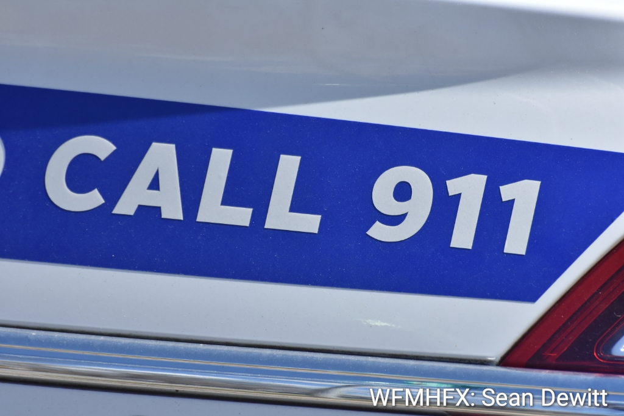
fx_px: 7797
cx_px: 312
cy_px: 208
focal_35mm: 450
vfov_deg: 3.1
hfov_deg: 4.6
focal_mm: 300
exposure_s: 1/1000
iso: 500
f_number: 8
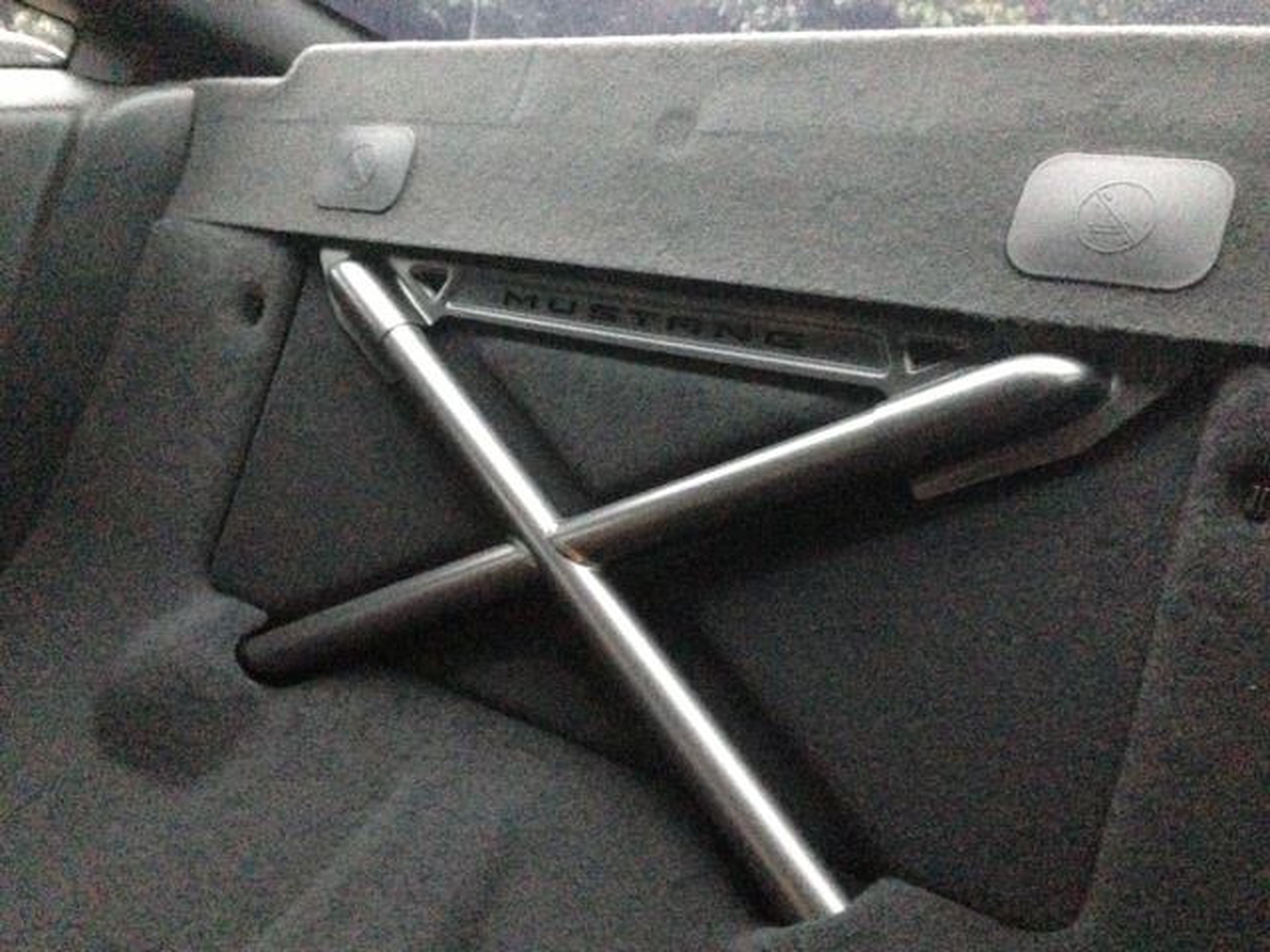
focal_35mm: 33
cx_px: 635
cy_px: 476
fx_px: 1211
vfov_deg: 42.9
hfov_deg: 55.4
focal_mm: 4.13
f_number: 2.4
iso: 2000
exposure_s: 1/15
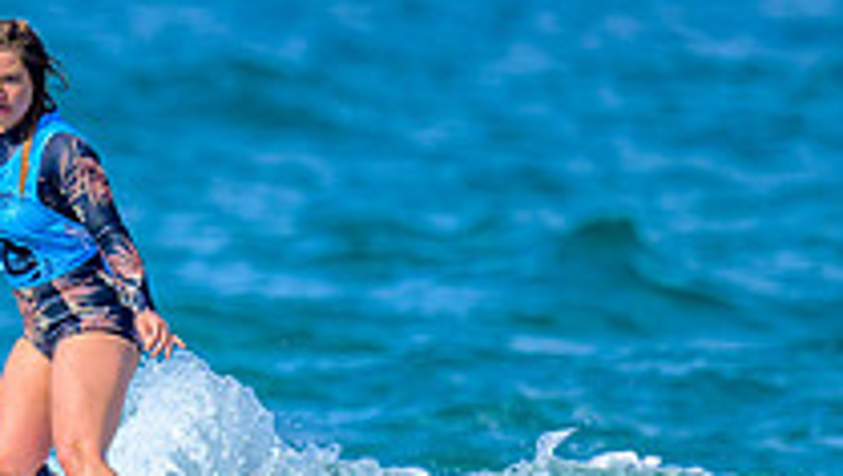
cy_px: 406
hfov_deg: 0.7
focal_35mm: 3191
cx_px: -349
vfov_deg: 0.4
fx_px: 71392
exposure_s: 1/2000
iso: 320
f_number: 6.3
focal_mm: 800
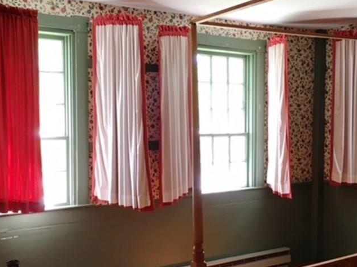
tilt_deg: -3.7
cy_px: 140
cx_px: 201
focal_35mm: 47
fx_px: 484
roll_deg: +1.2
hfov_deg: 40.4
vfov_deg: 30.8
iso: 50
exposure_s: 1/30
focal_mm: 4.15
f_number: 2.2
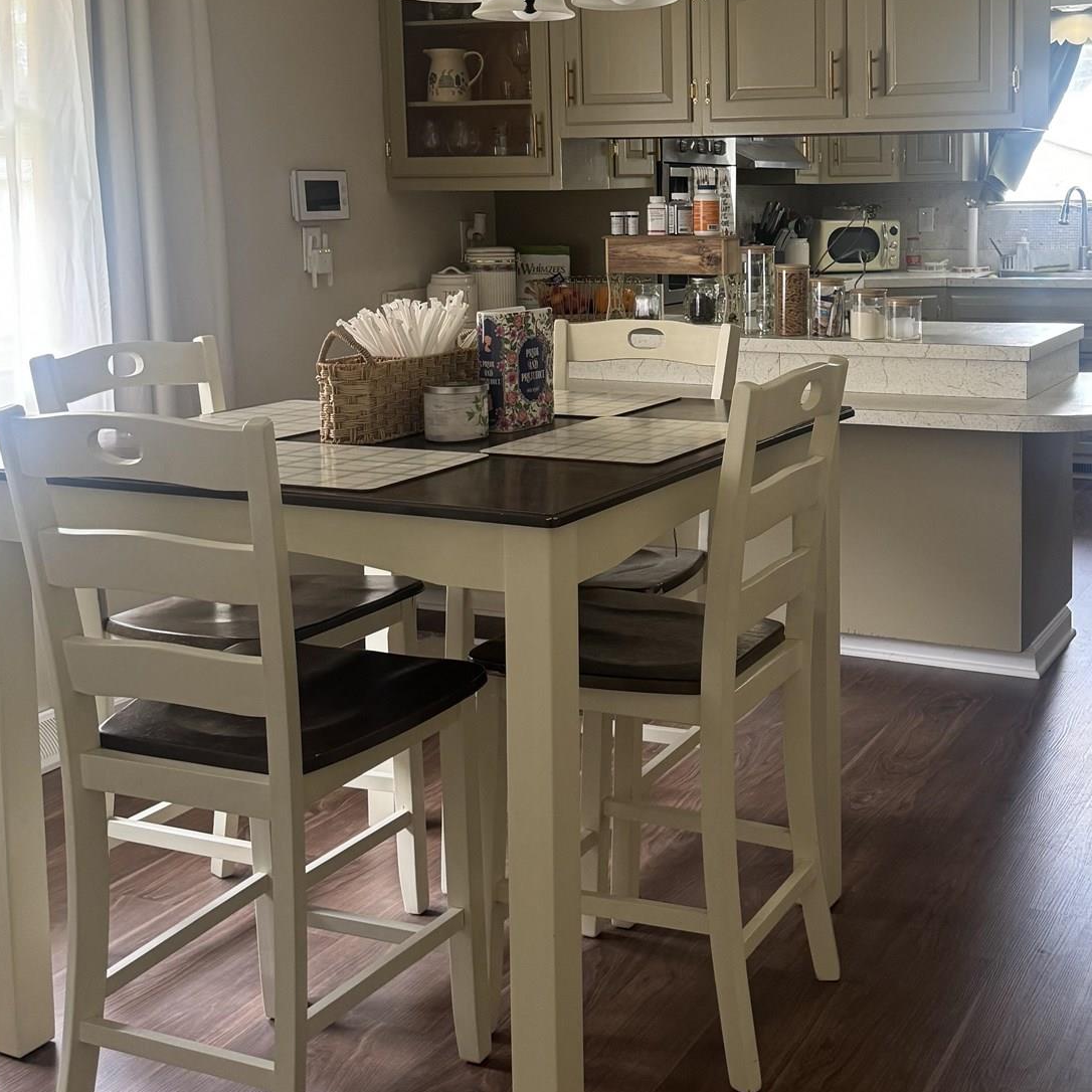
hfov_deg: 37.0
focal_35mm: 45
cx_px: 762
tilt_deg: -5.3
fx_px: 1606
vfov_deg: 37.0
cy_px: 327
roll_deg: +0.9
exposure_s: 1/60
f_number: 1.78
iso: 250
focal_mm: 6.76
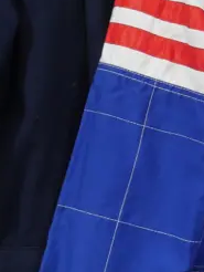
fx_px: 981
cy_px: 240
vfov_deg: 15.6
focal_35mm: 125
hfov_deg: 11.4
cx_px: 305
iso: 1250
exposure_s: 1/60
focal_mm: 15
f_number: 3.6
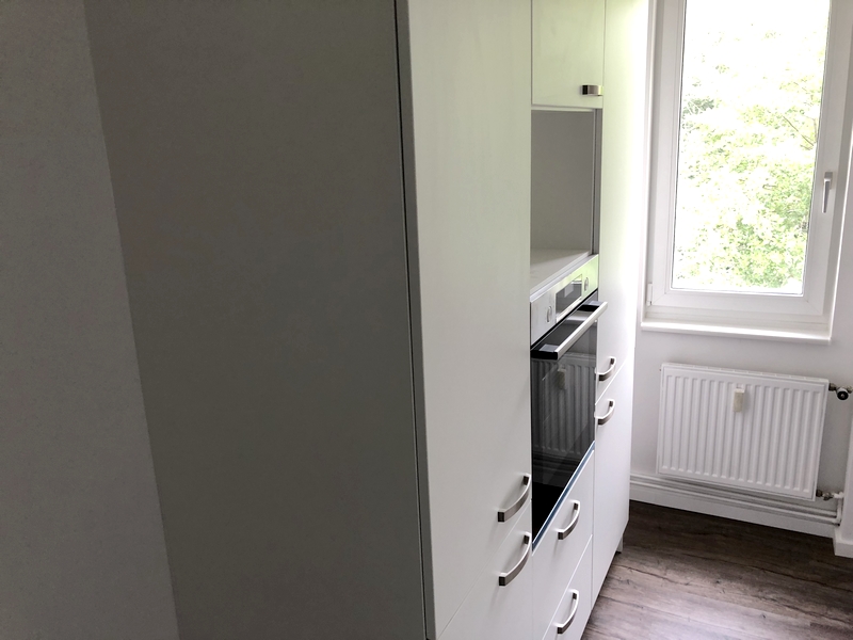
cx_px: 426
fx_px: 690
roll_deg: +3.6
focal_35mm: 28
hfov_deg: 63.4
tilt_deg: -16.4
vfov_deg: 49.7
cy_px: 320
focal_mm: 3.99
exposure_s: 1/30
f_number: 1.8
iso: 25
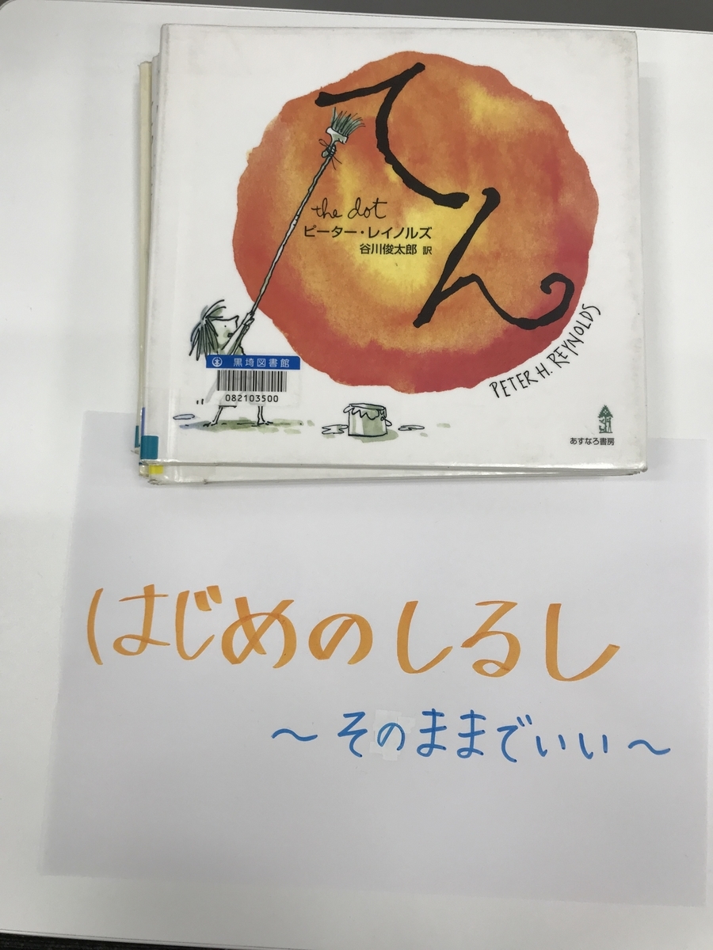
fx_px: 769
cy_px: 475
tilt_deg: -83.4
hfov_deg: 49.7
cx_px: 356
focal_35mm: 28
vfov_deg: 63.4
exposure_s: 1/100
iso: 32
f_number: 1.8
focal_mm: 3.99
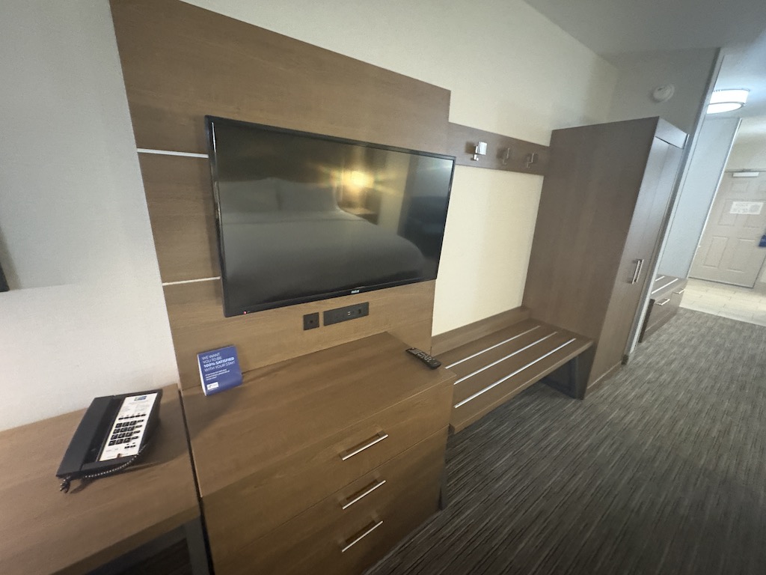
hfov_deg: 102.1
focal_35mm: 14
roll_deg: -1.9
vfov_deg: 85.7
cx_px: 383
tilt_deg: -18.6
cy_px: 288
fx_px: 310
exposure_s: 1/30
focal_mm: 2.22
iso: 1000
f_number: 2.2
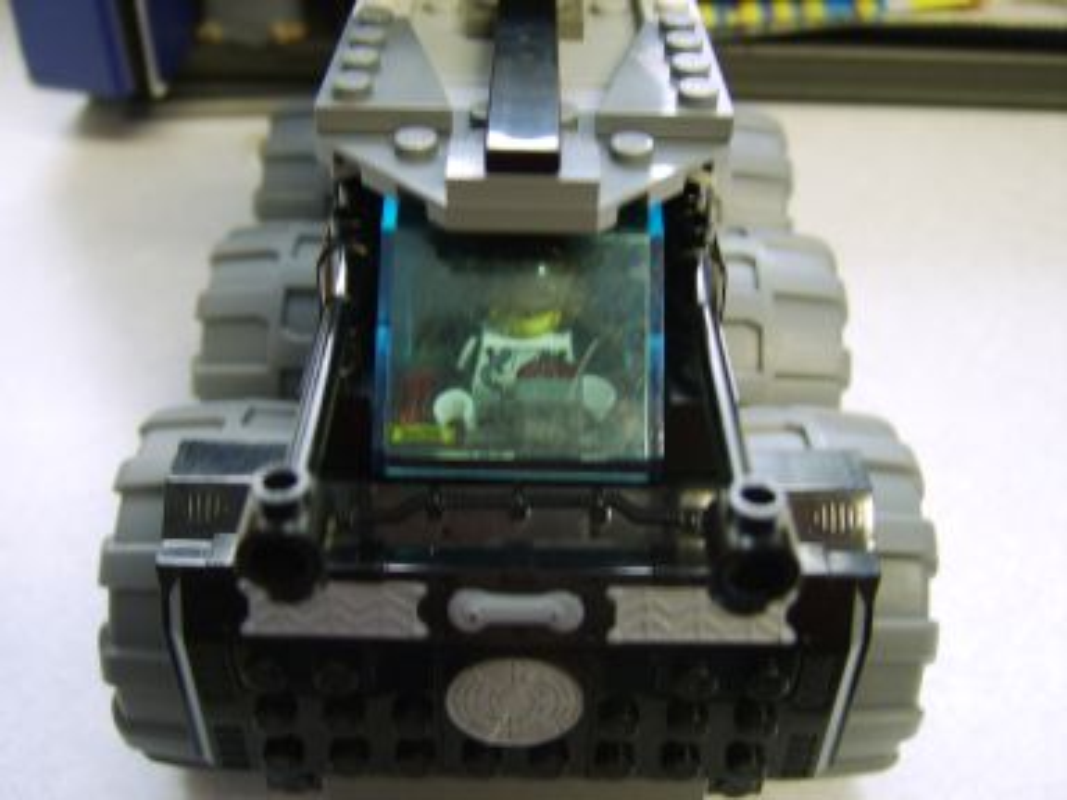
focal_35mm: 31
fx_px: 956
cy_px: 400
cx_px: 534
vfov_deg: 45.4
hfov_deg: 58.4
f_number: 2.7
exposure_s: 1/5
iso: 71
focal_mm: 8.13
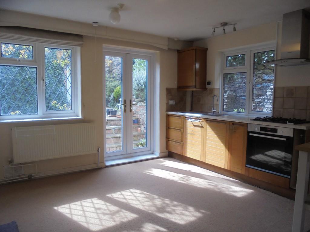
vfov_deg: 53.1
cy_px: 116
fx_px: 233
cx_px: 155
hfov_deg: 67.3
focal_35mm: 26
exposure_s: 1/80
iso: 100
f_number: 3.5
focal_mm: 4.6
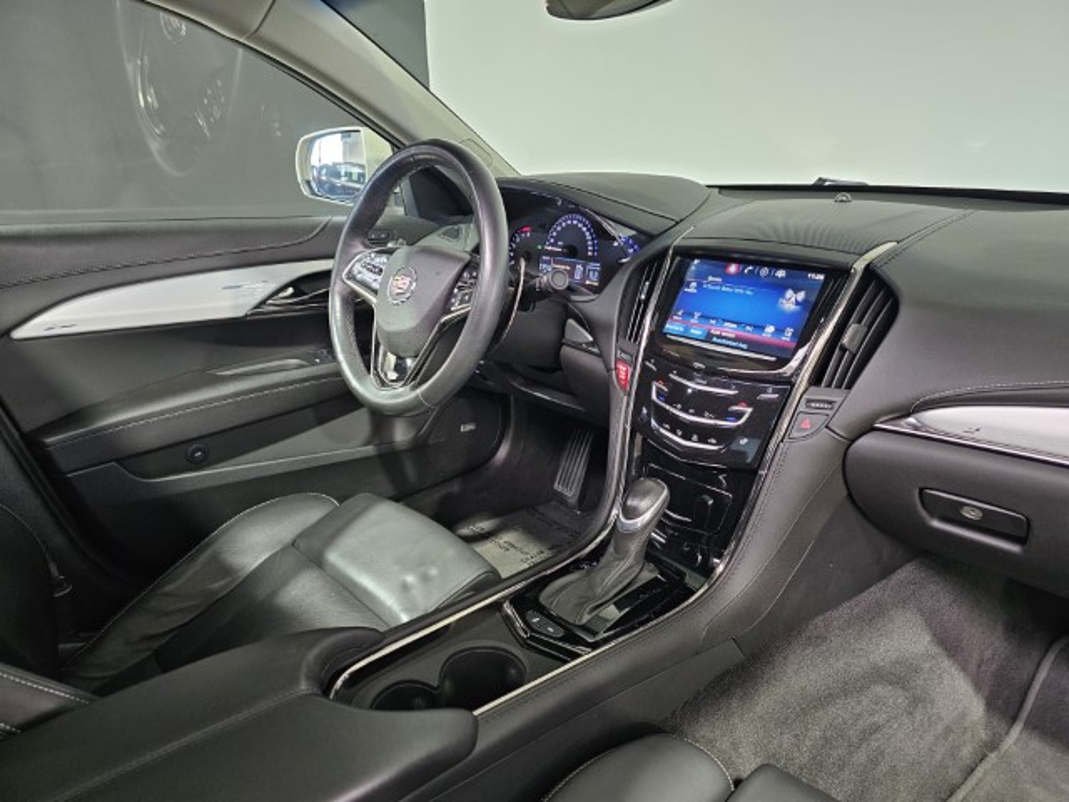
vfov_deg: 58.9
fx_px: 710
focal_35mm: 23
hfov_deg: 73.9
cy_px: 401
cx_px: 534
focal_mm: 6.3
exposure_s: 1/100
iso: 640
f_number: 1.7
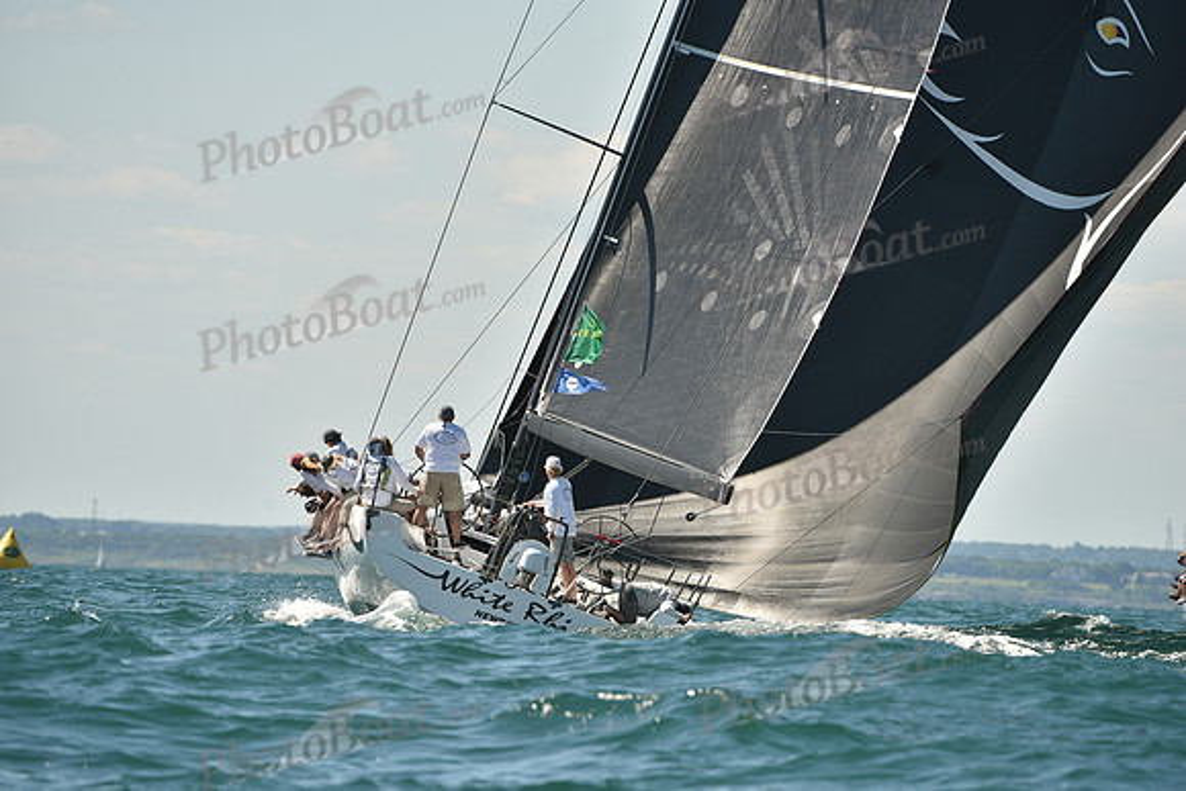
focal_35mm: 400
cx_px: 593
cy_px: 396
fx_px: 13180
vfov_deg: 3.4
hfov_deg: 5.2
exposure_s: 1/1000
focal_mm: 400
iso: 250
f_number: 7.1
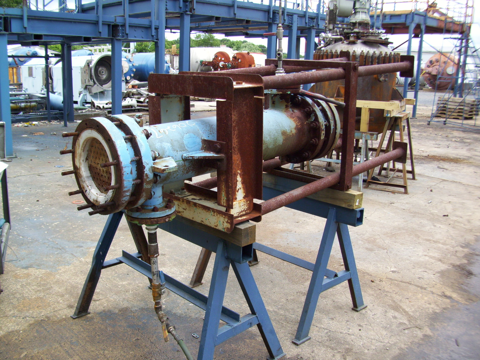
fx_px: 471
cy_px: 180
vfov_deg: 41.8
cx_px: 240
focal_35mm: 34
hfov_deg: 54.0
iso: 80
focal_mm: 5.7
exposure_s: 1/200
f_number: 2.9
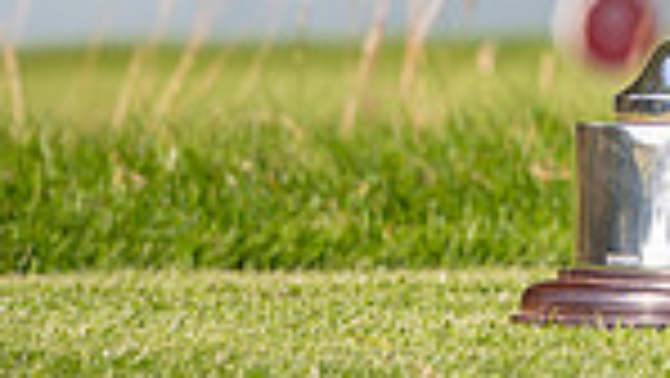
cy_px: -486
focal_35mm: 717
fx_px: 12745
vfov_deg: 1.7
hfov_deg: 3.0
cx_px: 1177
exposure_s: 1/250
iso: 250
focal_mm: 160
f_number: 11
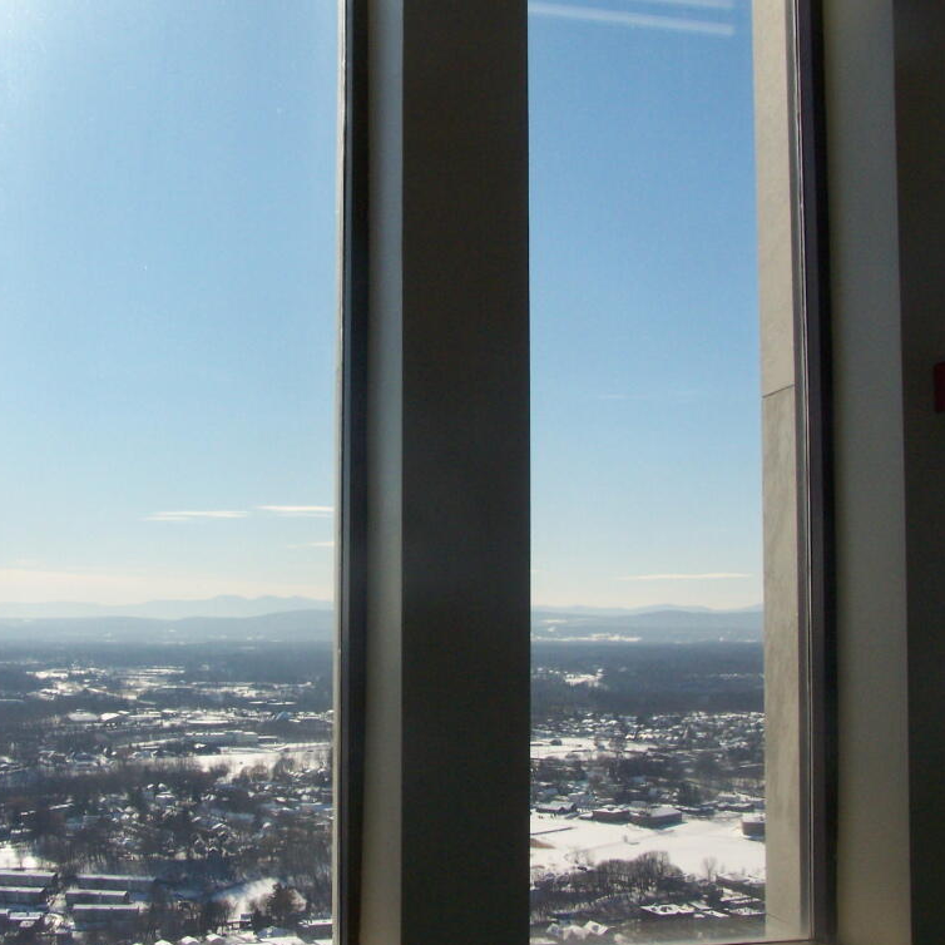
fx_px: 1483
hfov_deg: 35.3
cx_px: 407
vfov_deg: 35.4
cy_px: 471
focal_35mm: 48
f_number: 5.6
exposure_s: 1/1000
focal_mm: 6.7
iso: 200
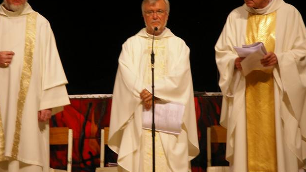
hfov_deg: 8.1
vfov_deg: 4.6
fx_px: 2150
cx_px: 139
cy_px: 60
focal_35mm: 265
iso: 800
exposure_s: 1/125
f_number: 5.6
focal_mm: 150
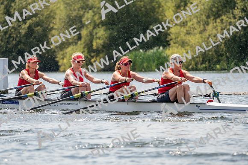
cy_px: 82
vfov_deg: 5.3
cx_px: 124
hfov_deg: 7.9
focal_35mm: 261
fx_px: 1798
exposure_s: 1/1600
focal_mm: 261
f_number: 5.6
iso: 200
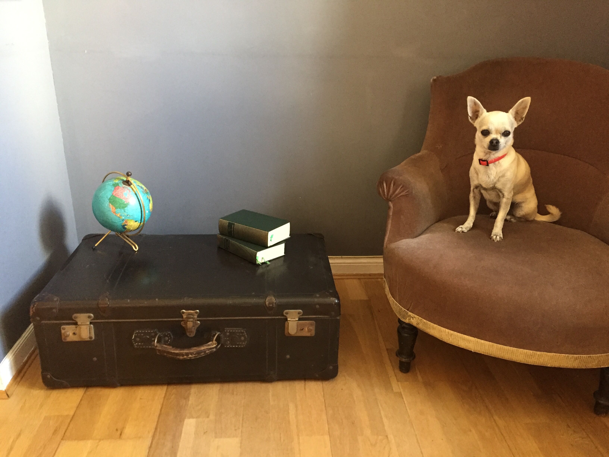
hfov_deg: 61.7
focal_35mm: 29
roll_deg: -1.7
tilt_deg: -21.9
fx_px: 510
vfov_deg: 48.2
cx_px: 304
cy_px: 228
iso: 250
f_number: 2.2
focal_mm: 4.15
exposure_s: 1/17
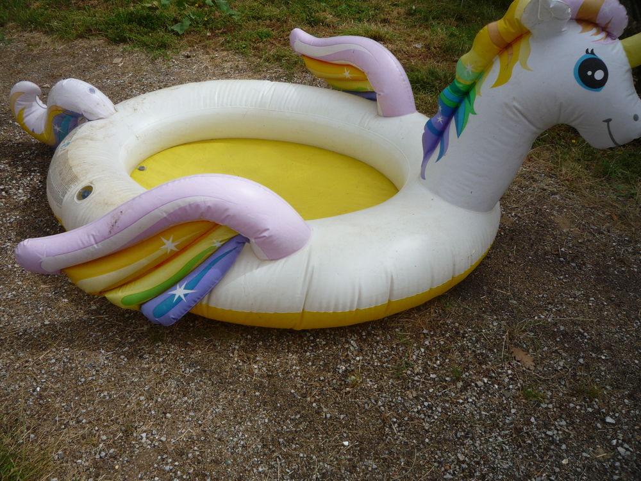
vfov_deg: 46.8
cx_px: 320
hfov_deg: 60.0
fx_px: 556
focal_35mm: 30
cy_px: 240
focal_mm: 5.2
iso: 100
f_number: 5.6
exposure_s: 1/400
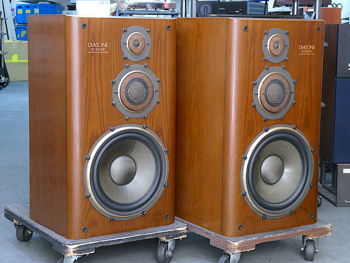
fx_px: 708
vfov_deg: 21.0
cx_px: 175
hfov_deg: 27.8
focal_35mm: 70
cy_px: 132
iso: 200
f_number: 5
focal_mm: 12.5
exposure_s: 1/5
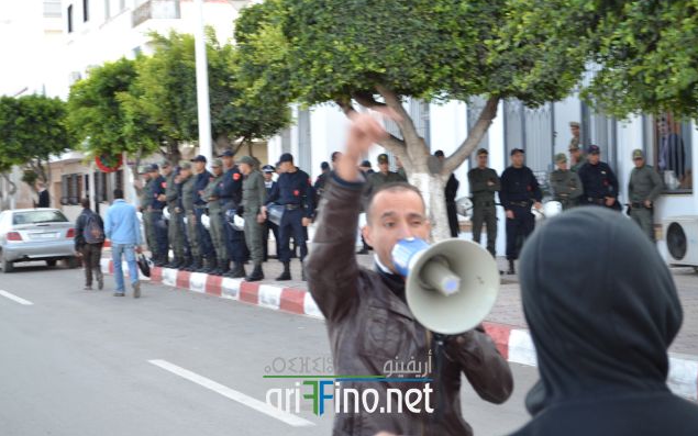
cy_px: 232
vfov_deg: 16.9
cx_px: 351
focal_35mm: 77
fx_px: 1465
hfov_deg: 26.8
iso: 180
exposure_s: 1/125
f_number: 5.6
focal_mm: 50
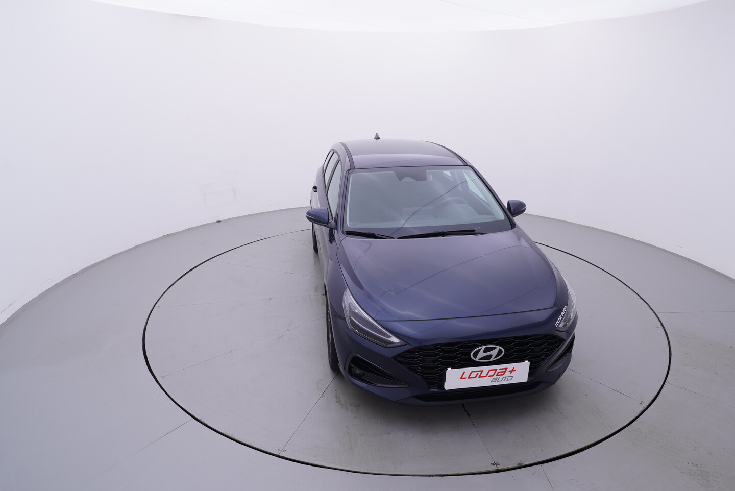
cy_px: 246
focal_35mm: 22
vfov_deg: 56.2
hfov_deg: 77.3
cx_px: 368
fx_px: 460
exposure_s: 1/80
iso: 200
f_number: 5
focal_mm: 15
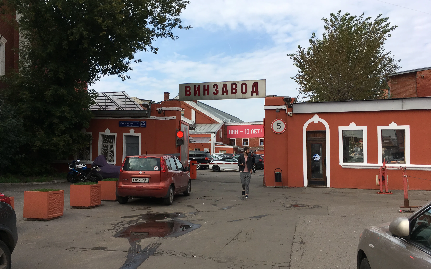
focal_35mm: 31
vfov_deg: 40.6
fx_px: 364
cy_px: 146
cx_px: 215
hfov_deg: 61.2
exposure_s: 1/1221
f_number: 2.2
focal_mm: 4.15
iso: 25
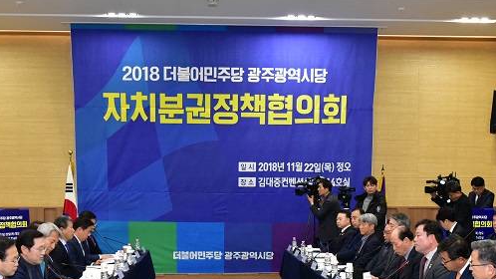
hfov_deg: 46.4
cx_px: 231
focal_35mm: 44
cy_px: 179
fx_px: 579
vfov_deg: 27.0
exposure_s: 1/200
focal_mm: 38
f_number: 7.1
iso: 6400
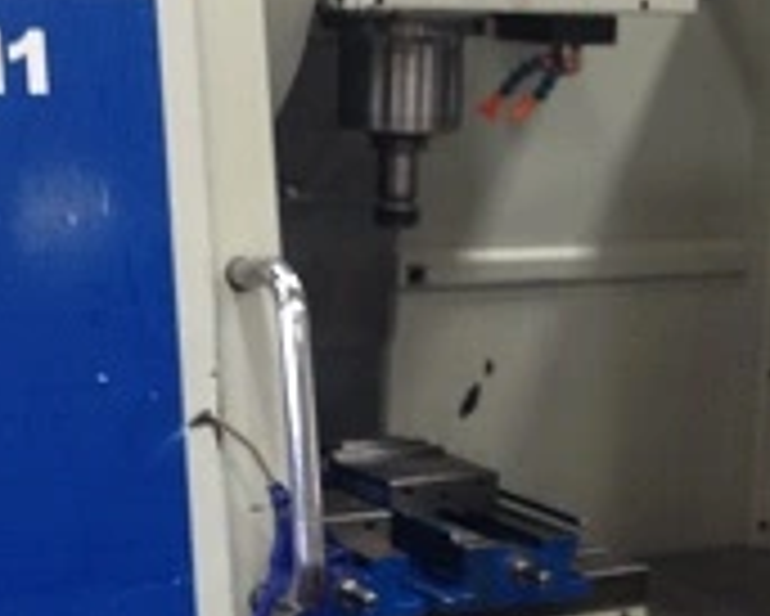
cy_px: 454
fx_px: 2736
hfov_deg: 16.0
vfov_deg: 12.8
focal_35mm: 120
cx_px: 468
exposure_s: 1/30
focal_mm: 4.28
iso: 50
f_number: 2.4
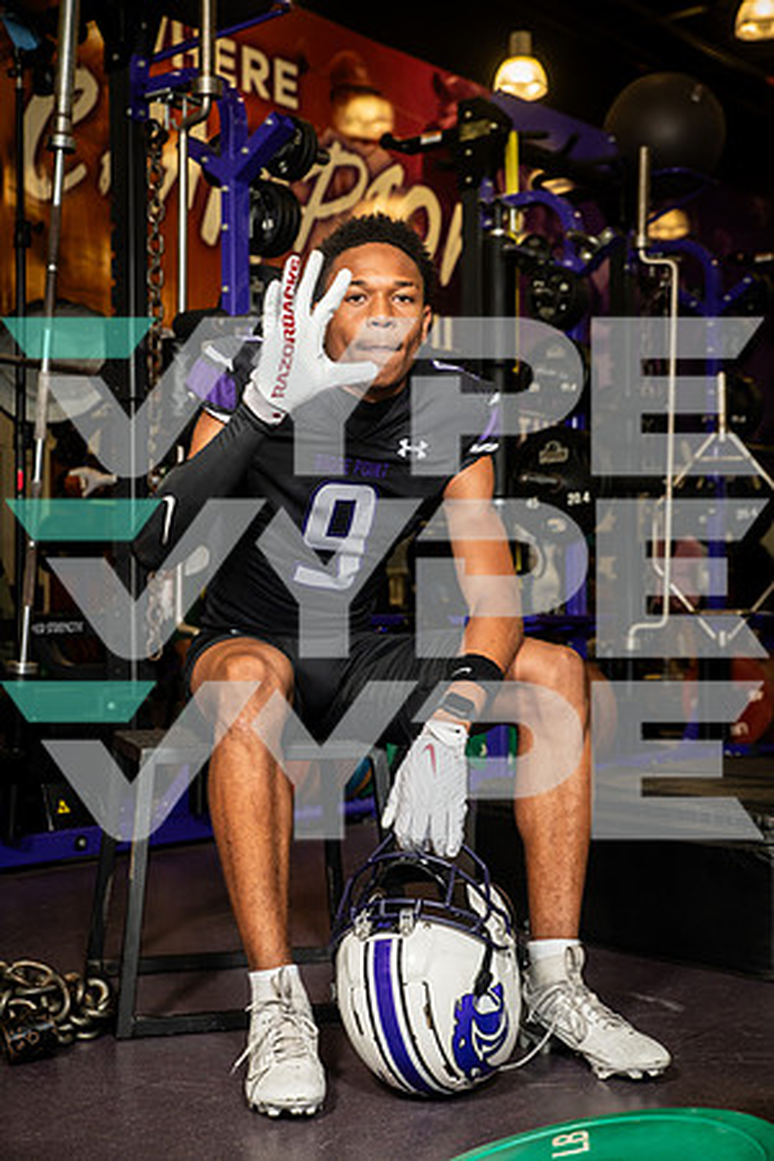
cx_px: 387
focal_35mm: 52
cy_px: 580
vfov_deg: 38.2
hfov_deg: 26.0
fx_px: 1677
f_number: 5.6
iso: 500
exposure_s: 1/250
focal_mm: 52
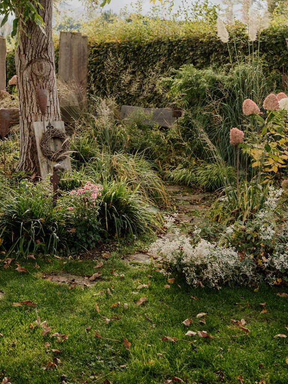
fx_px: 643
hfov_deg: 25.2
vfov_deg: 32.4
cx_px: 133
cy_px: 81
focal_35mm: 58
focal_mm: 38
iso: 125
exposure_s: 1/200
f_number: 3.5
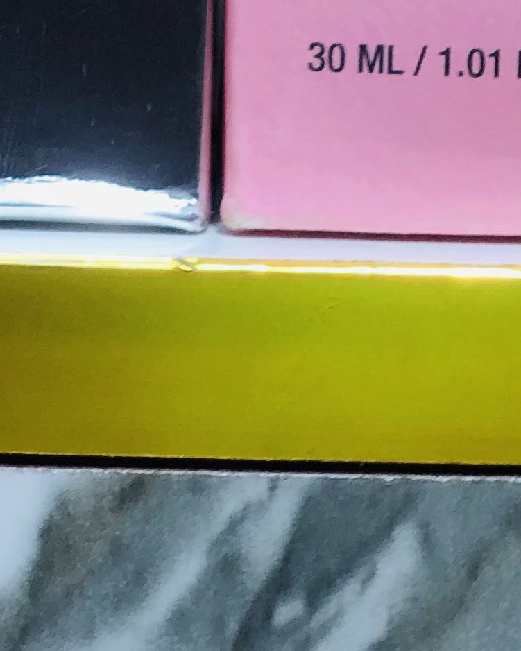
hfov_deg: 7.1
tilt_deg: +0.4
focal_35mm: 218
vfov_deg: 8.4
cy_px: -630
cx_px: 566
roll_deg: -2.6
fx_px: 4203
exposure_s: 1/184
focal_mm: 6
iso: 16
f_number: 2.4
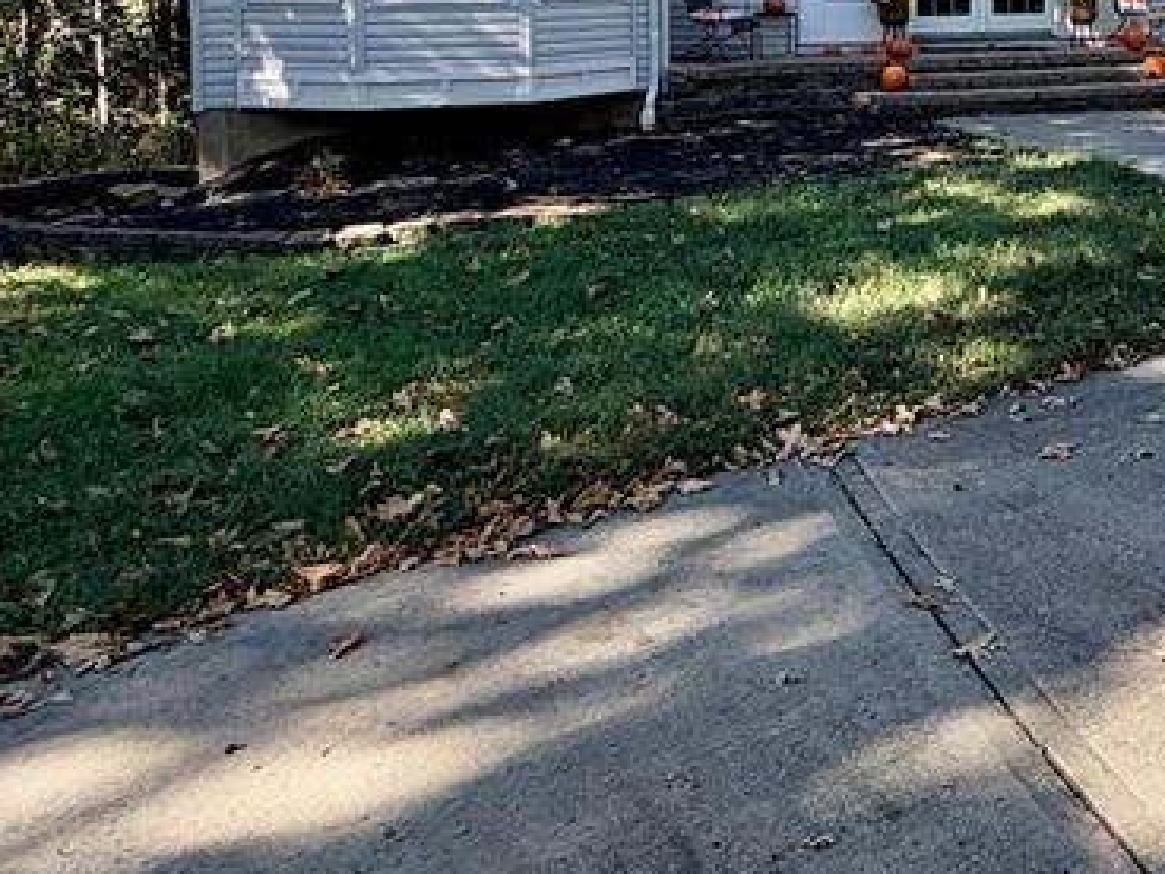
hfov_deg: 42.1
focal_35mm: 39
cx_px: 1137
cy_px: 10
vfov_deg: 33.8
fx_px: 1313
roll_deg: -0.3
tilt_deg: -2.3
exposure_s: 1/502
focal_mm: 2.22
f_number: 2.2
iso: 40
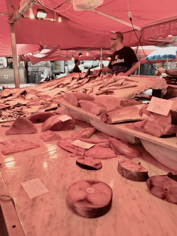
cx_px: 88
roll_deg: -0.5
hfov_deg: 48.2
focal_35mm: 29
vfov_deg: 61.7
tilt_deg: -15.3
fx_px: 198
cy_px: 118
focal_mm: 4.15
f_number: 2.2
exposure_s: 1/100
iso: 32
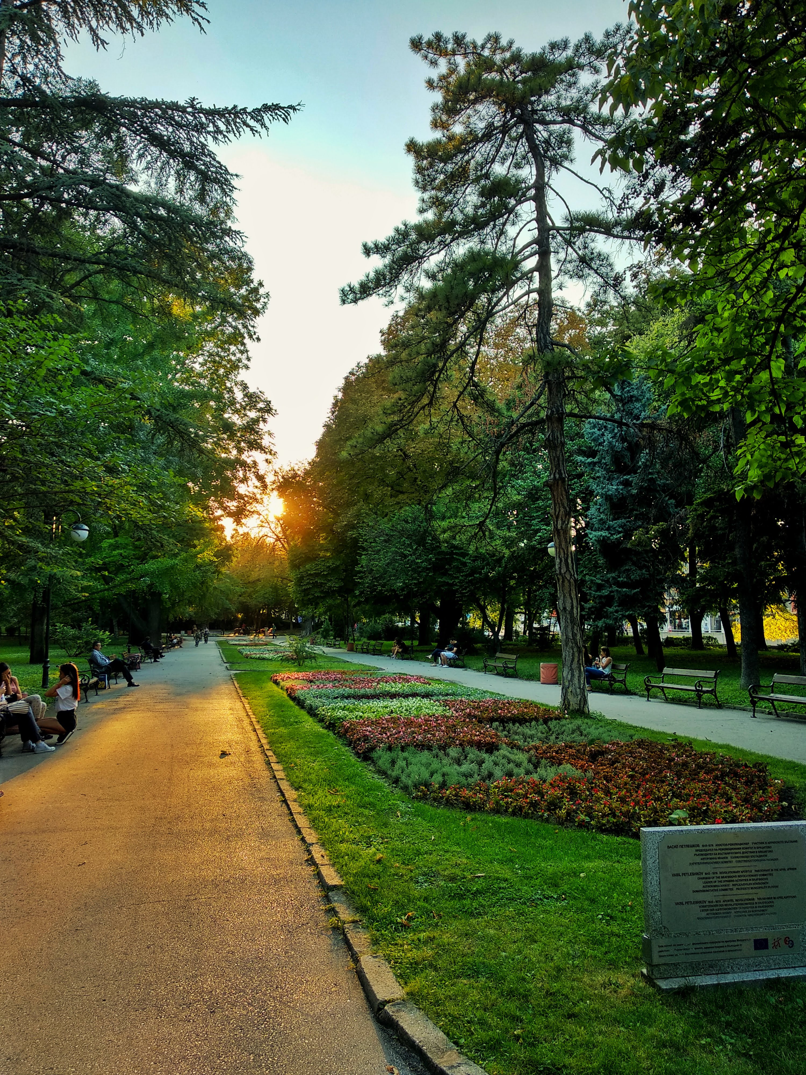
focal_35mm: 26
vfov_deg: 67.3
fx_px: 807
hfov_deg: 53.1
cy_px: 538
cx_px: 403
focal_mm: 3.81
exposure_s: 1/120
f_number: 2.2
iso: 125
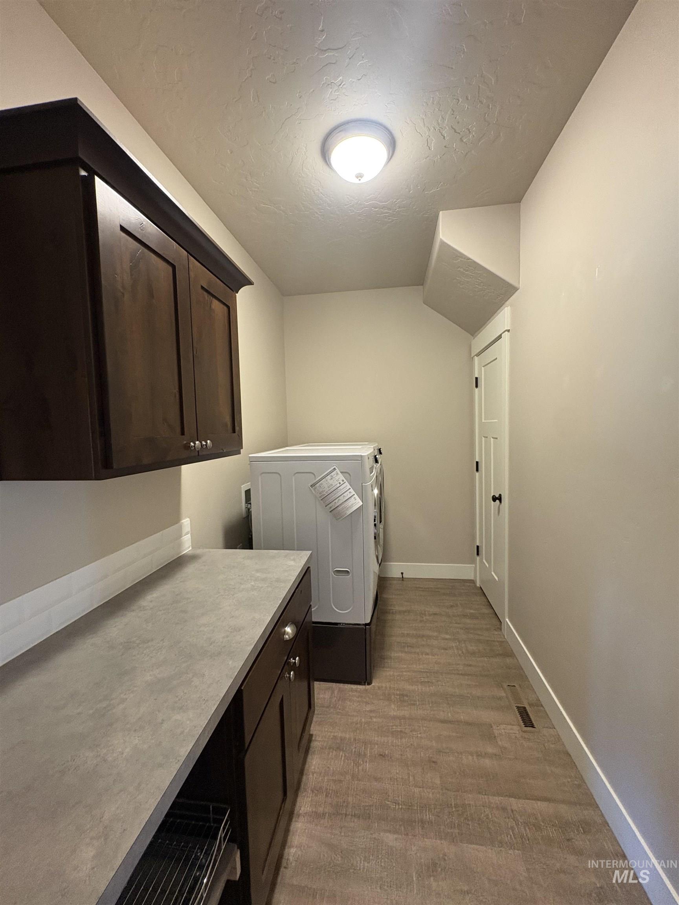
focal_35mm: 14
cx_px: 340
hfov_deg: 85.7
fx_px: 366
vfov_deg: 102.1
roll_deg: +1.1
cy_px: 452
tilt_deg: -3.0
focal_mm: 2.22
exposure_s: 1/60
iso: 400
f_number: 2.2
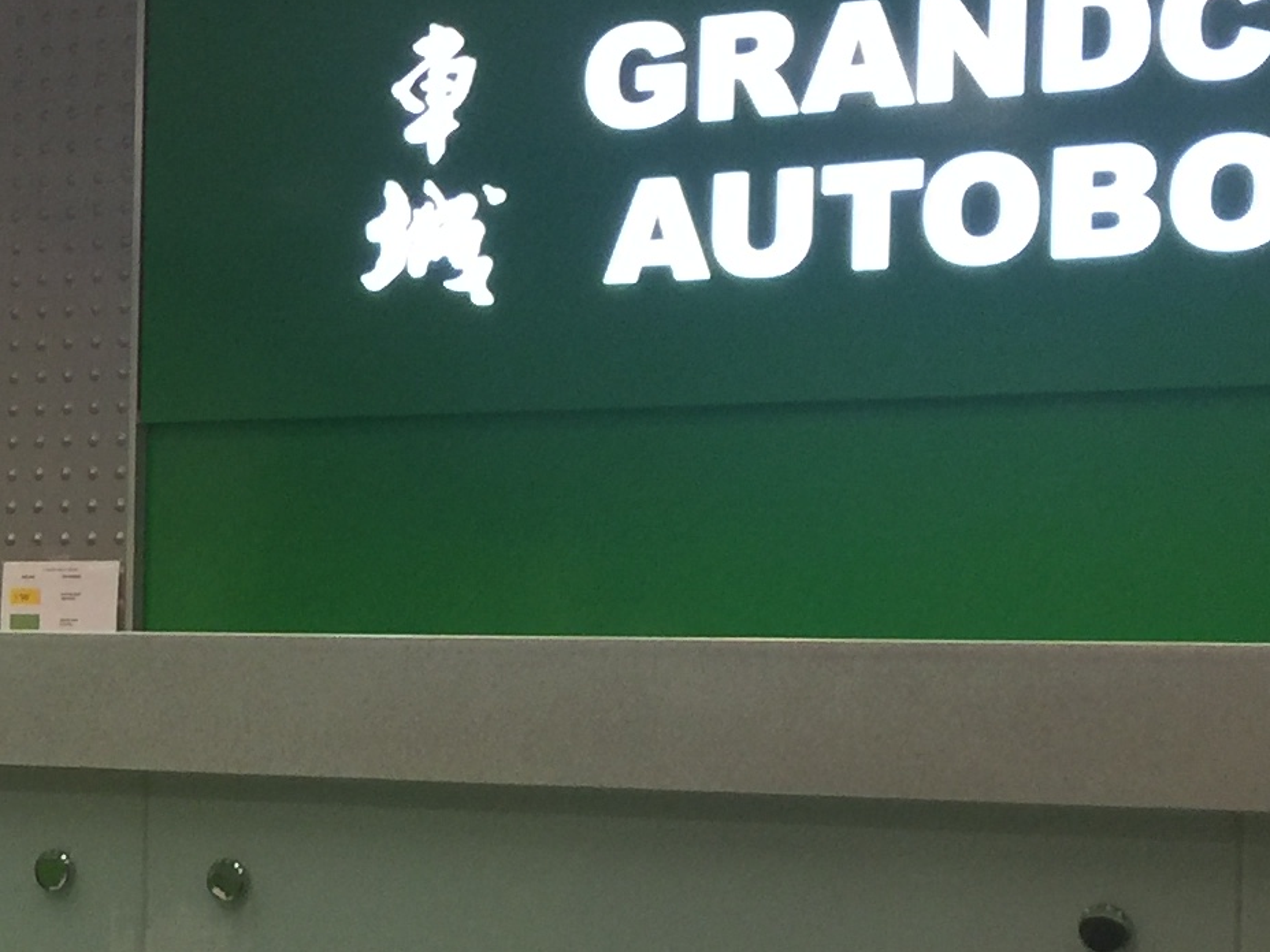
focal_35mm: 102
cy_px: 717
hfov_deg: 18.4
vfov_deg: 14.4
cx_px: -197
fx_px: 3742
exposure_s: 1/15
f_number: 2.2
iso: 64
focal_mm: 4.15
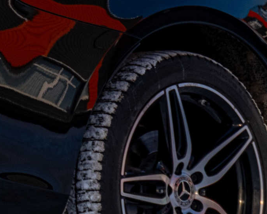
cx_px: -97
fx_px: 5011
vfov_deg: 2.4
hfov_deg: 3.0
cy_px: 35
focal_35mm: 634
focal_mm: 113.8
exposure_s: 1/500
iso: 320
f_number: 6.4
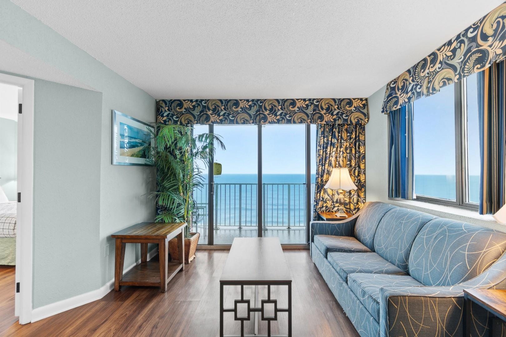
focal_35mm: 15
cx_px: 253
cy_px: 168
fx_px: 211
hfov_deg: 100.4
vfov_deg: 77.3
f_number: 4.5
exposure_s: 1/4
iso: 100
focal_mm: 10
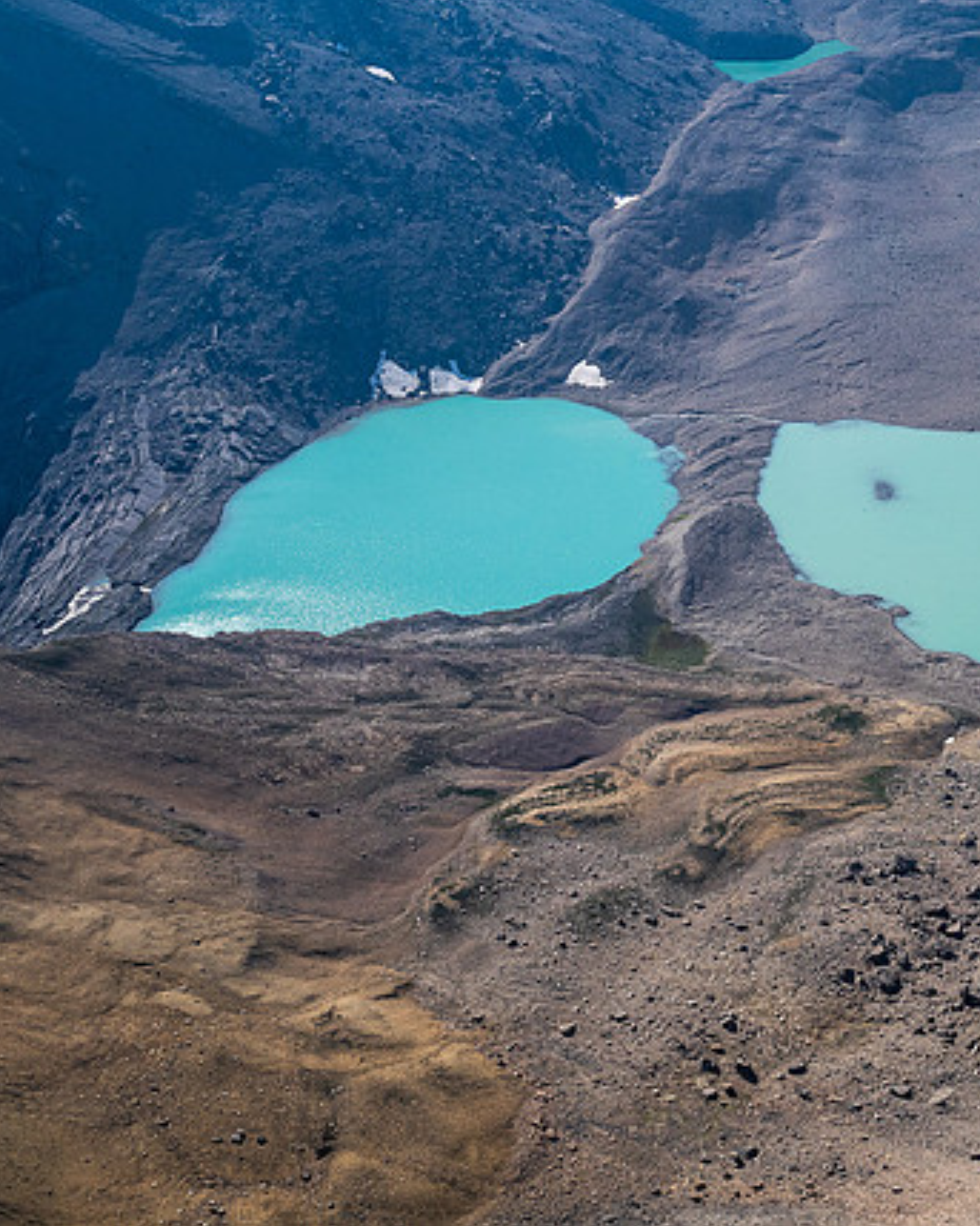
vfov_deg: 28.7
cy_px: 607
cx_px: 777
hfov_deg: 22.8
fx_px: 2394
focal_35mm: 66
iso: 200
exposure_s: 1/640
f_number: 8
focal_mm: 25
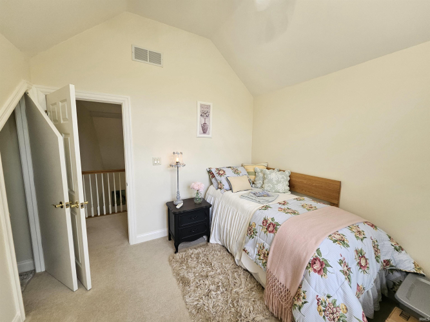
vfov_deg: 89.9
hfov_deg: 106.2
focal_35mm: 13
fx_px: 161
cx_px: 215
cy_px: 161
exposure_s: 1/120
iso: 64
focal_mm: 1.74
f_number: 2.2
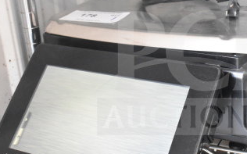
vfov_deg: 19.1
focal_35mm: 68
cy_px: 73
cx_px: 184
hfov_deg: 29.8
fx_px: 457
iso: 6400
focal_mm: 23
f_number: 7.1
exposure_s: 1/200
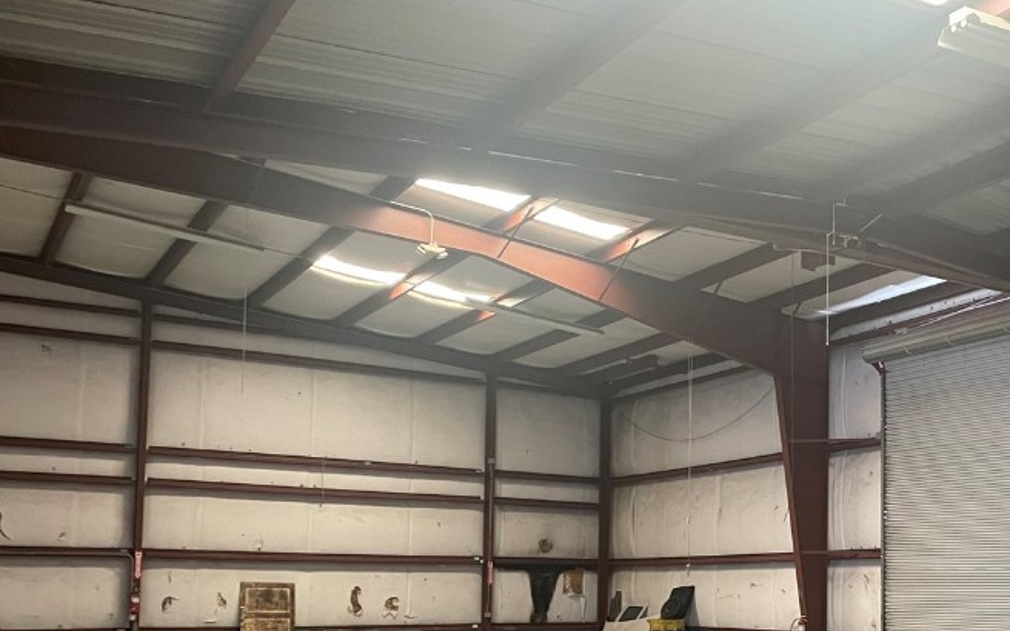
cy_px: 525
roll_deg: -0.5
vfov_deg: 29.0
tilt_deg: +4.6
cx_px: 734
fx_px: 1184
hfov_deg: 44.9
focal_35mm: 43
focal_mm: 4.2
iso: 320
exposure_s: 1/60
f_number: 1.6
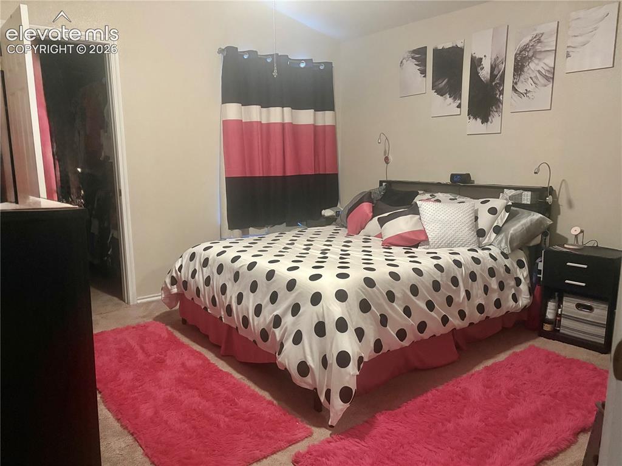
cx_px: 311
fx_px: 467
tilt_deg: -9.5
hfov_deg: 67.3
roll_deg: +0.3
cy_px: 233
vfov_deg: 53.0
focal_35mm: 26
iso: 640
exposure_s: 1/30
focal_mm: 5.96
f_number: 1.6
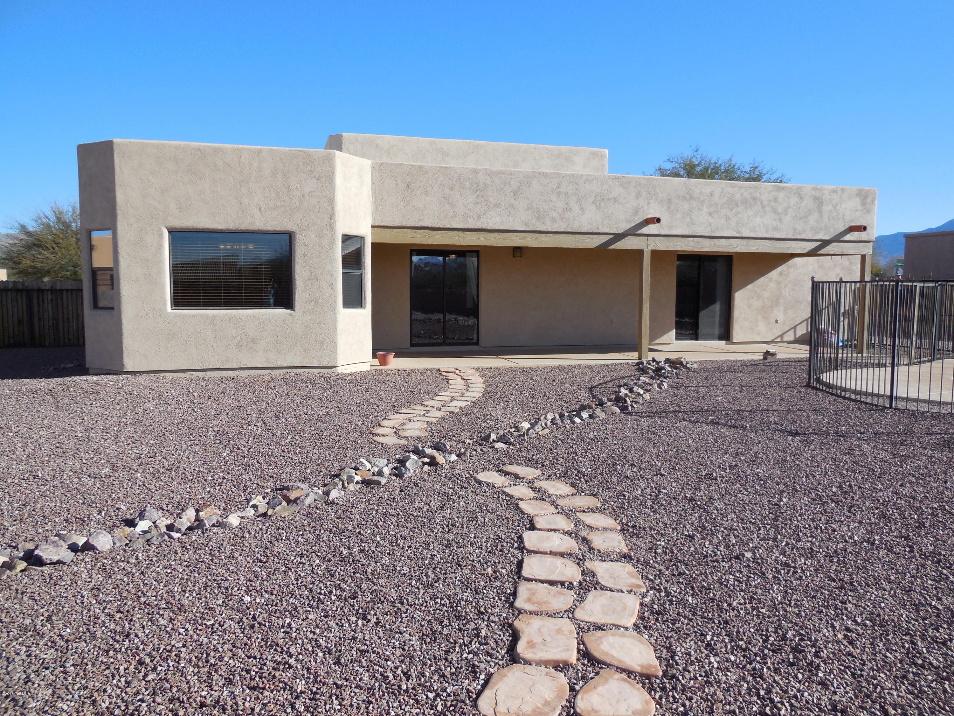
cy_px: 358
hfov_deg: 69.4
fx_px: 689
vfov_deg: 54.9
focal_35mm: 25
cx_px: 477
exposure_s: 1/1600
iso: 125
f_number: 3.1
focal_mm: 4.5
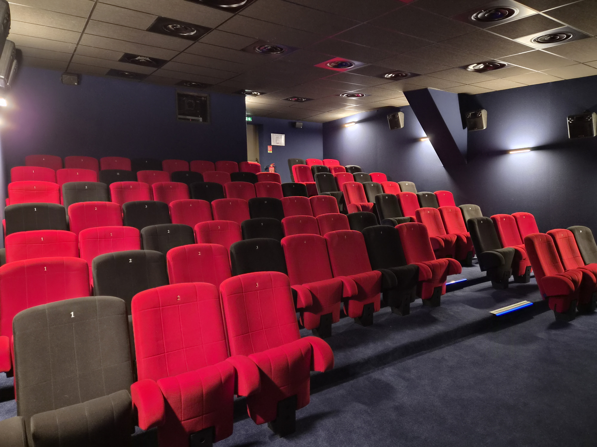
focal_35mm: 23
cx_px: 298
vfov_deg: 58.9
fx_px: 397
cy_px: 224
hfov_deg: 73.9
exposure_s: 1/33
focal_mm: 5.4
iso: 1600
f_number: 1.8
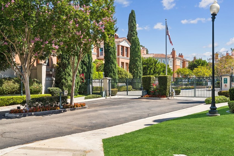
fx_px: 273
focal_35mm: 42
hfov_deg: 46.4
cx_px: 123
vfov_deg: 31.9
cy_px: 84
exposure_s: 1/160
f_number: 9
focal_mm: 35
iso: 100
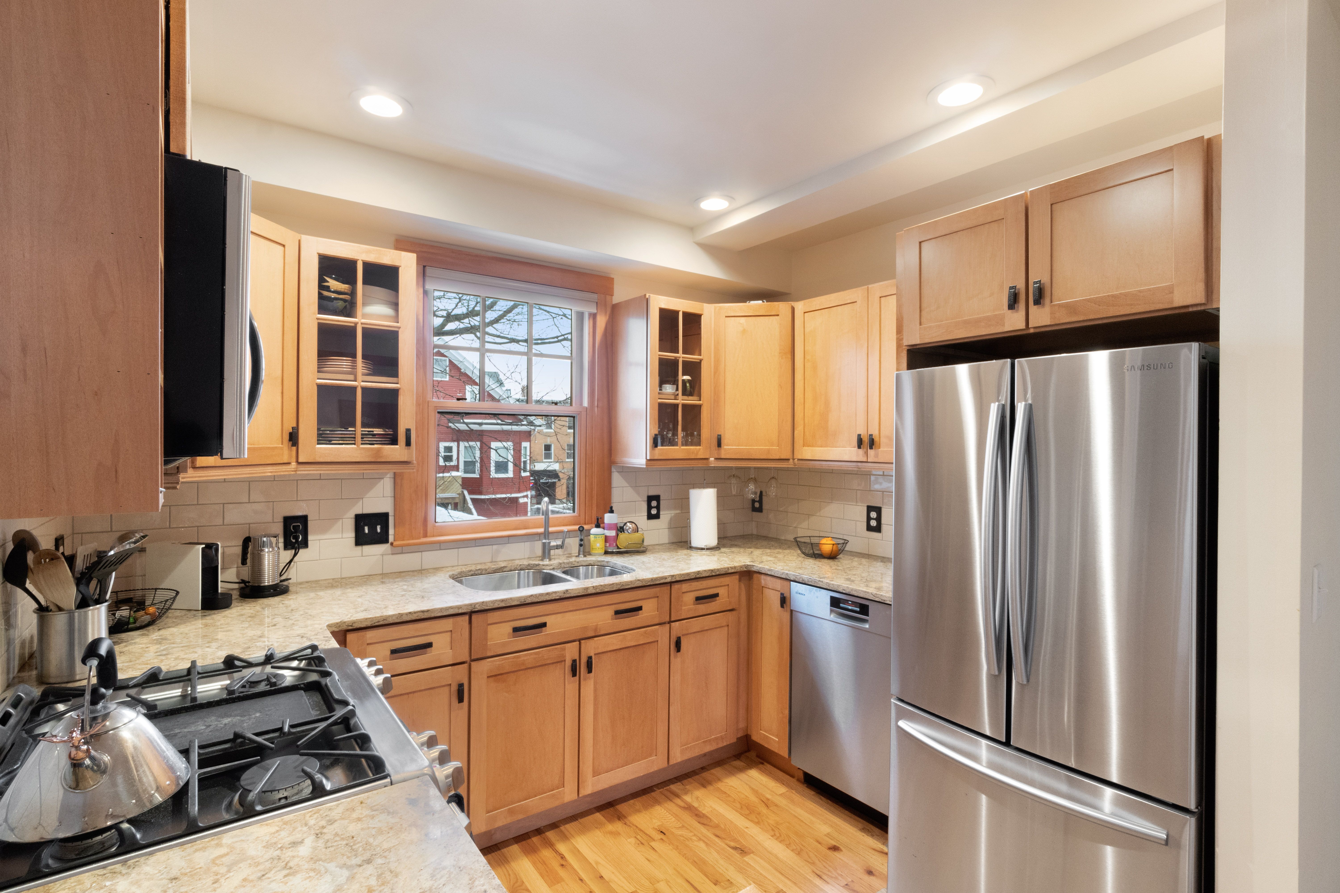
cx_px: 670
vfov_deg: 72.1
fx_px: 614
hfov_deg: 95.0
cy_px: 446
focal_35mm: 16
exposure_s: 1/3
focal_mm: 11
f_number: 11
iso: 1000
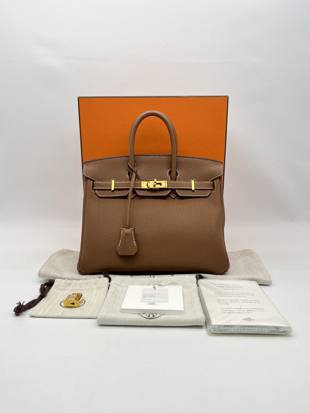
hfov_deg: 53.1
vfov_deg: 67.3
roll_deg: +0.8
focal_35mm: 26
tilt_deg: -7.8
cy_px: 206
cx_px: 155
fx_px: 310
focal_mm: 5.7
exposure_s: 1/142
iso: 32
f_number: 1.5
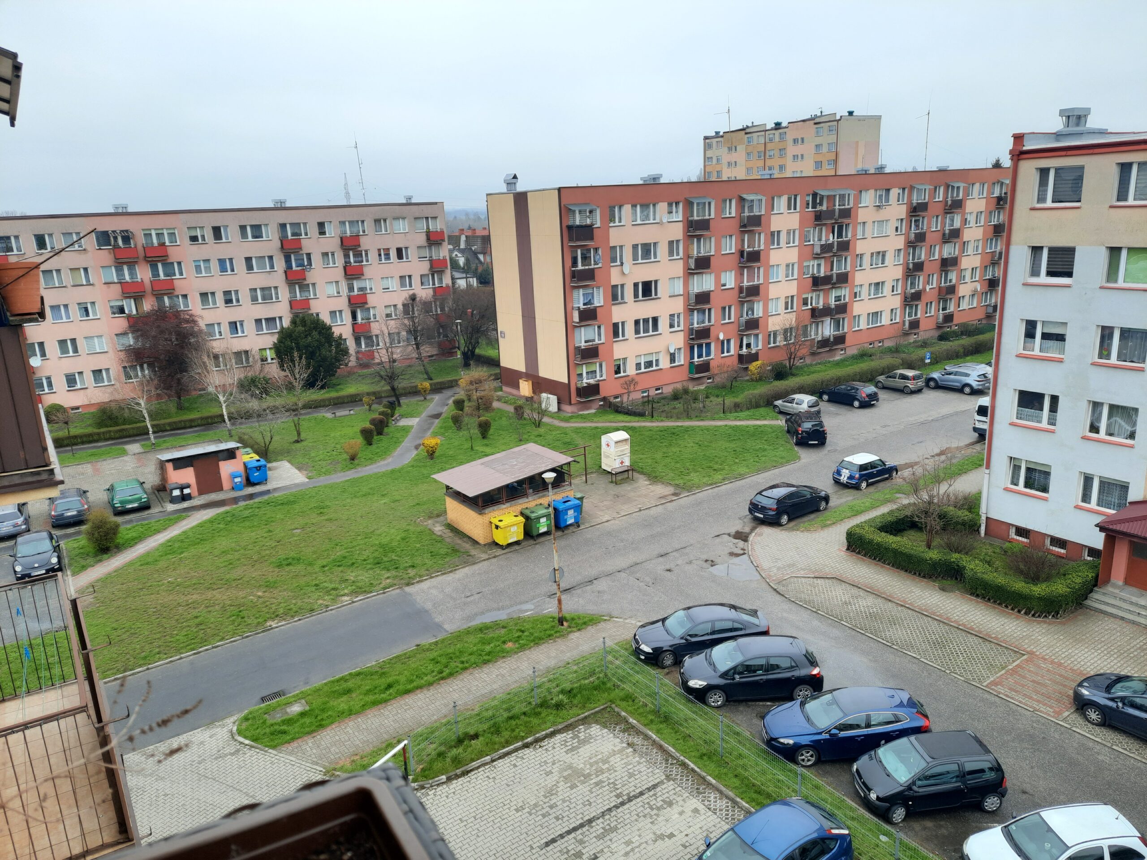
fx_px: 795
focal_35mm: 24
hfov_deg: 71.6
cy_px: 430
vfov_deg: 56.8
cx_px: 574
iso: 25
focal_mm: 5.23
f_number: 1.8
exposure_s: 1/193
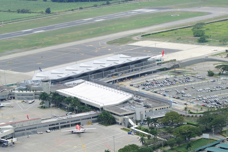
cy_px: 99
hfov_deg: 17.2
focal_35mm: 119
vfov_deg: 11.5
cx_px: 70
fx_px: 753
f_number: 6.3
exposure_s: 1/1000
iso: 200
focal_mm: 85
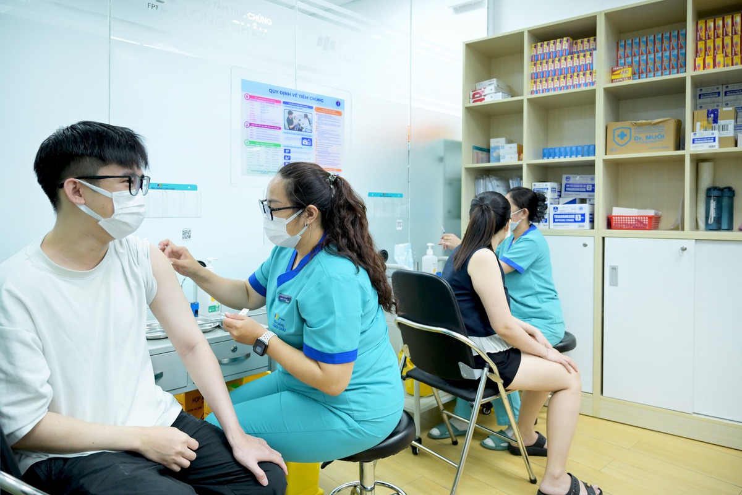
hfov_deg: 73.7
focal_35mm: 24
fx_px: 495
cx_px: 371
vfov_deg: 53.1
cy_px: 248
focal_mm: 24
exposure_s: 1/100
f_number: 4
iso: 1250
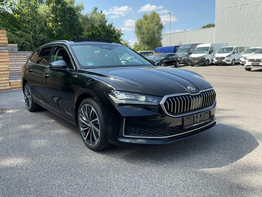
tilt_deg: -10.7
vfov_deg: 48.2
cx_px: 131
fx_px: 219
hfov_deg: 61.7
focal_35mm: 29
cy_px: 98
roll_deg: +0.1
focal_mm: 3
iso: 16
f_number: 1.8
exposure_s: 1/683
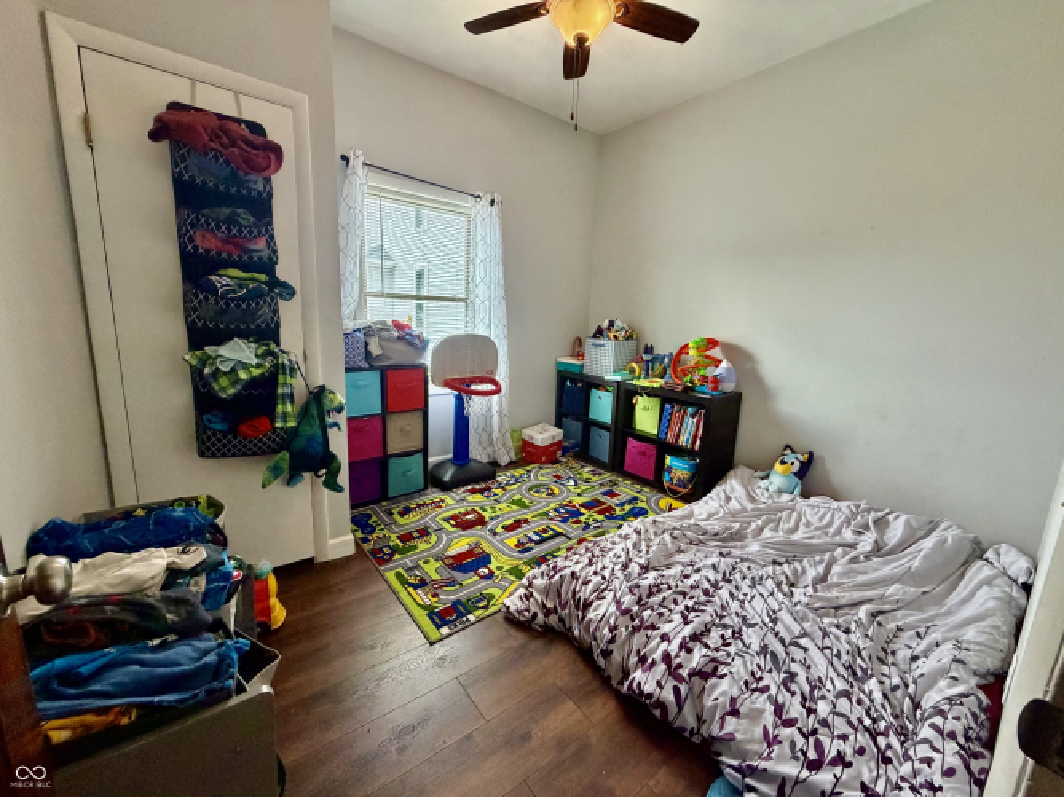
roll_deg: -2.2
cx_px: 532
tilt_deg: -10.1
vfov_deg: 85.7
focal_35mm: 14
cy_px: 398
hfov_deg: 102.1
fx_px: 430
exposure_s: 1/60
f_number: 2.2
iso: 400
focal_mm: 2.22
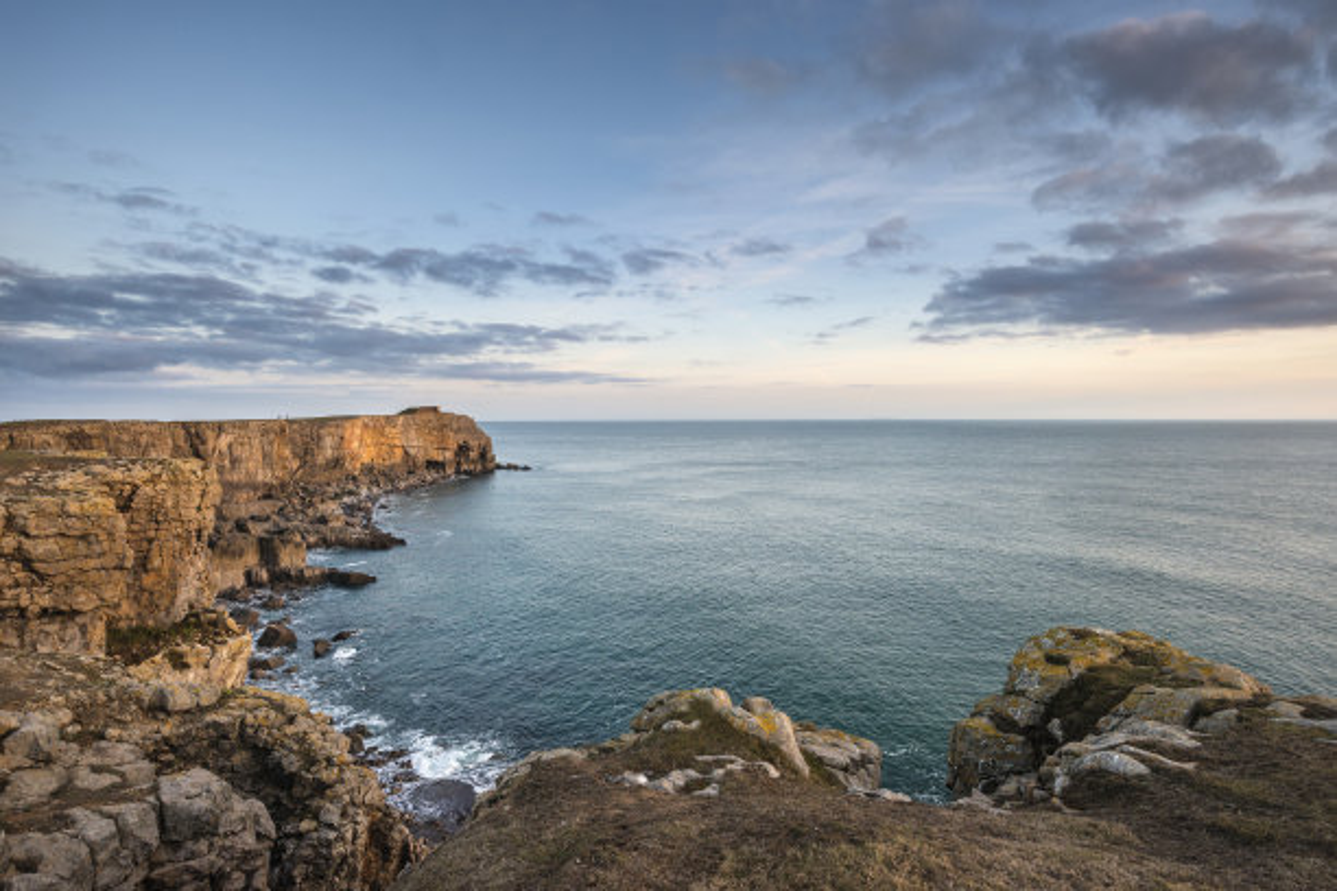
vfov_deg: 67.4
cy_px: 446
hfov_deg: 90.0
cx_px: 668
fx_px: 668
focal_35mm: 18
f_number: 22
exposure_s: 1/20
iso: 280
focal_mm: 18
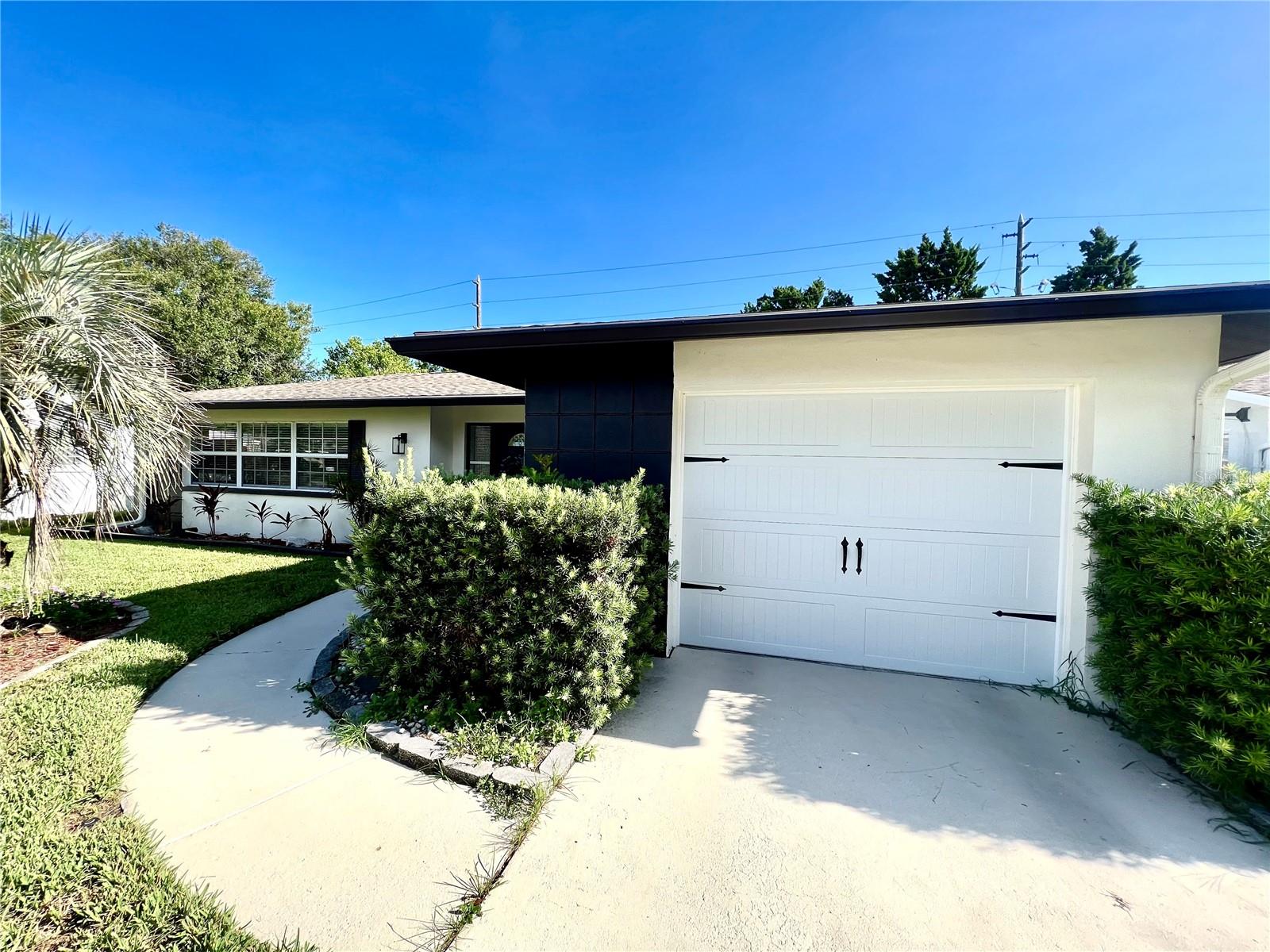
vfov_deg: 89.9
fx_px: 477
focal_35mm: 13
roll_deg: -1.6
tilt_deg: -0.6
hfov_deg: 106.2
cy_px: 476
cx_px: 635
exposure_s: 1/626
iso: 32
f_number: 1.8
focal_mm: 1.57
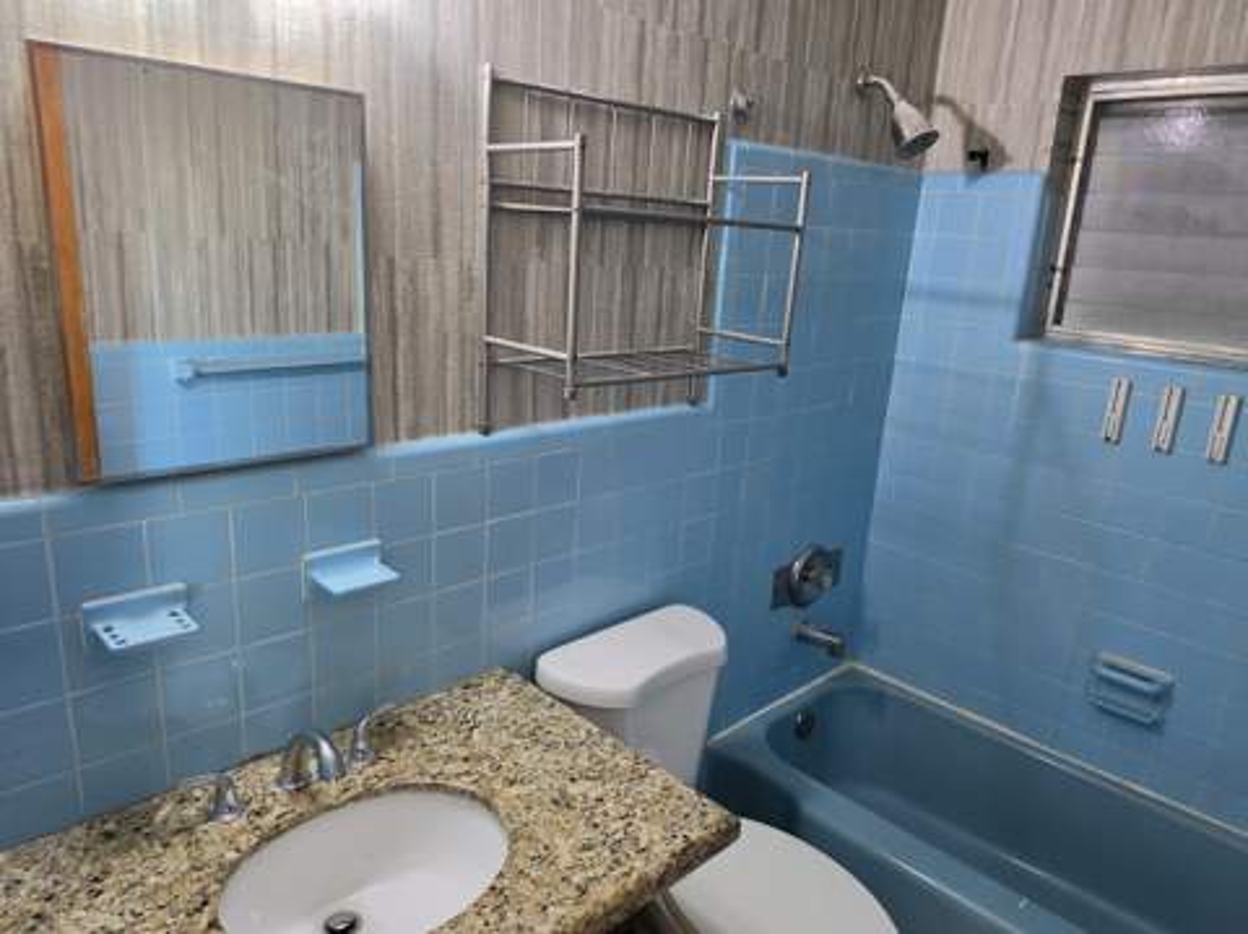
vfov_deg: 58.8
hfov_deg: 74.0
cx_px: 624
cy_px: 467
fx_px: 828
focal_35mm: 23
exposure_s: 1/120
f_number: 1.4
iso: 200
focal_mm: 6.5
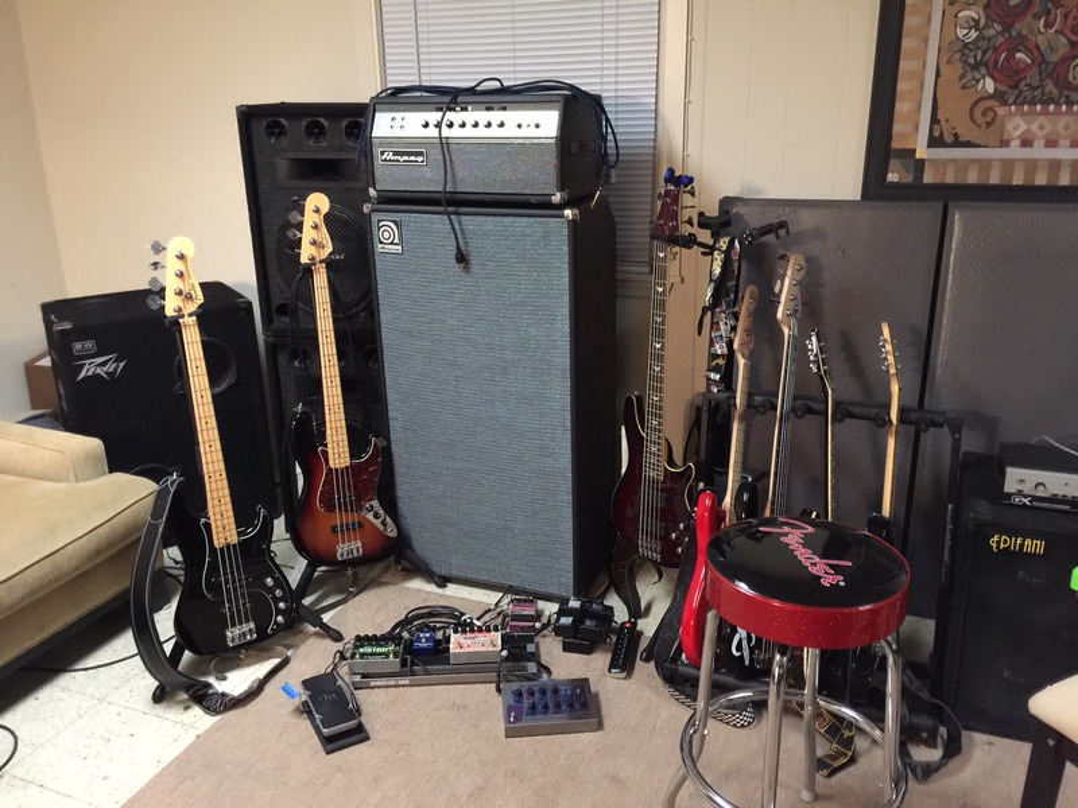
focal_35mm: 29
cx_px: 539
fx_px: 903
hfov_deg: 61.7
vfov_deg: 48.2
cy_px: 404
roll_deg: +1.1
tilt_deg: -17.2
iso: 125
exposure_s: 1/4
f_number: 2.2
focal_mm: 4.15
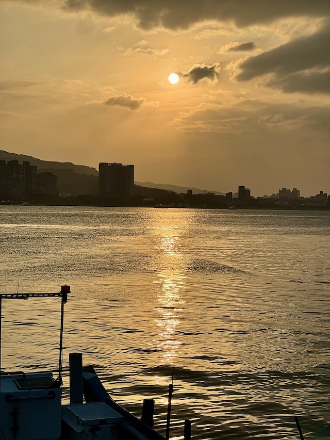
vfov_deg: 25.3
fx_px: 978
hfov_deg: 19.1
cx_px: 165
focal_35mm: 77
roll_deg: -1.2
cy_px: 220
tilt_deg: -0.3
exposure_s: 1/2538
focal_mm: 9
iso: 32
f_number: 2.8
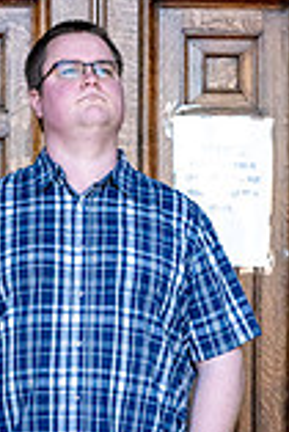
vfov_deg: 14.0
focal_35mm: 143
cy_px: 473
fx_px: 1718
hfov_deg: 9.6
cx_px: 173
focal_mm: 50
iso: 6400
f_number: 3.5
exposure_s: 1/8000
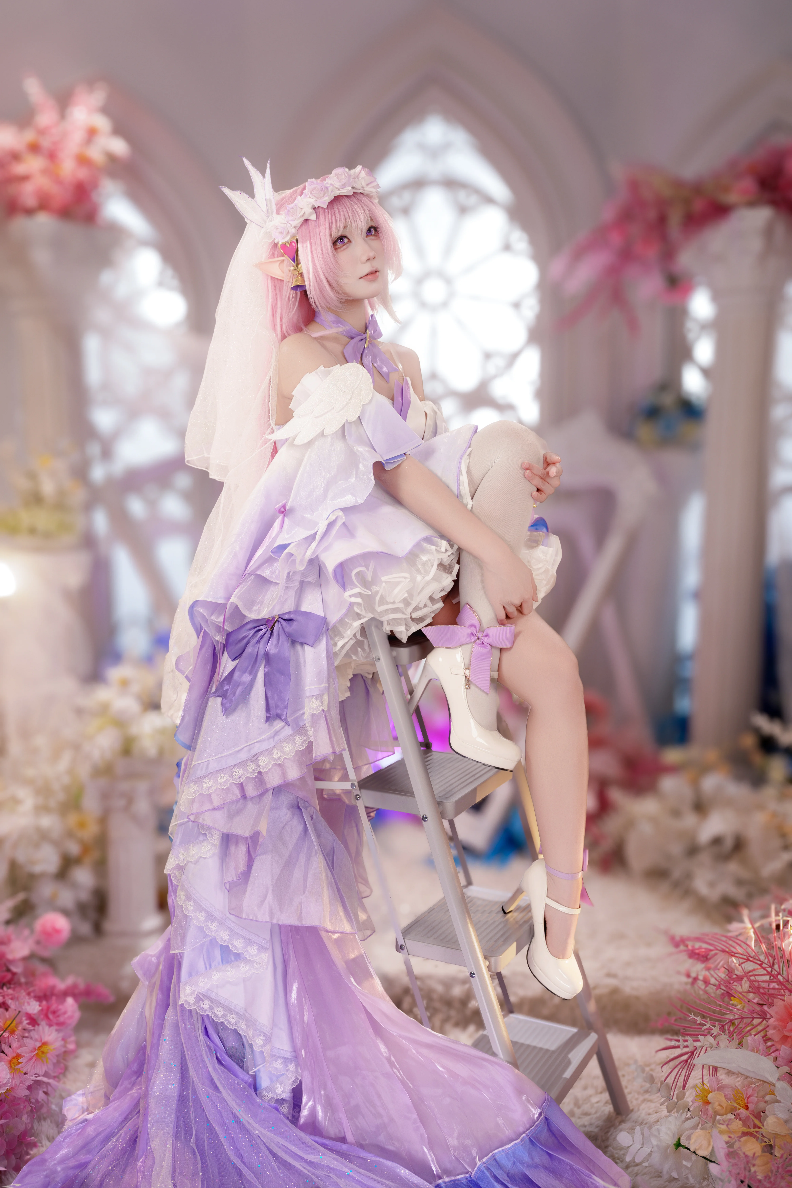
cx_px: 396
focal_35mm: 35
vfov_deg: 54.4
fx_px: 1155
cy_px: 594
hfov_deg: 37.9
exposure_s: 1/100
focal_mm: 35
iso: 200
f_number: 2.8
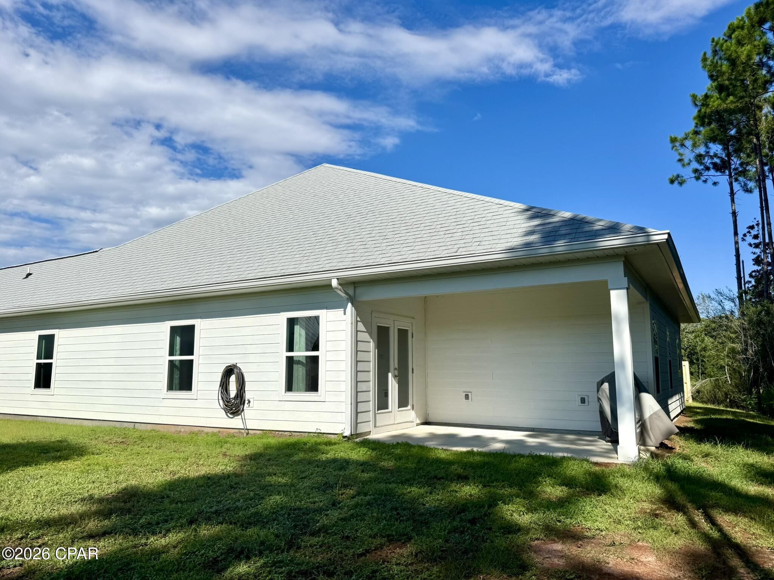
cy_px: 290
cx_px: 387
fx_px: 537
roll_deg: -1.0
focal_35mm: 24
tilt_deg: +8.1
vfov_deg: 56.8
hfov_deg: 71.6
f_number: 1.78
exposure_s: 1/9009
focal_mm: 6.76
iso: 80
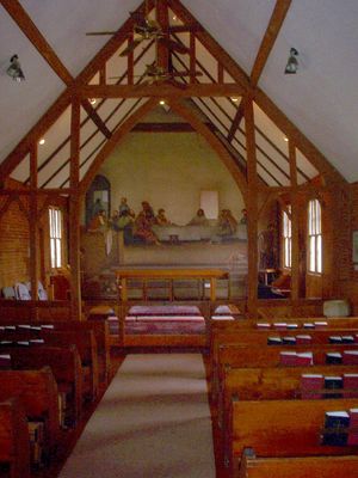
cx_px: 179
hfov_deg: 36.8
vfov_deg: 47.9
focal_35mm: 39
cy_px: 239
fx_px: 538
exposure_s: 1/30
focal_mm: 6
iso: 140
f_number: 4.5
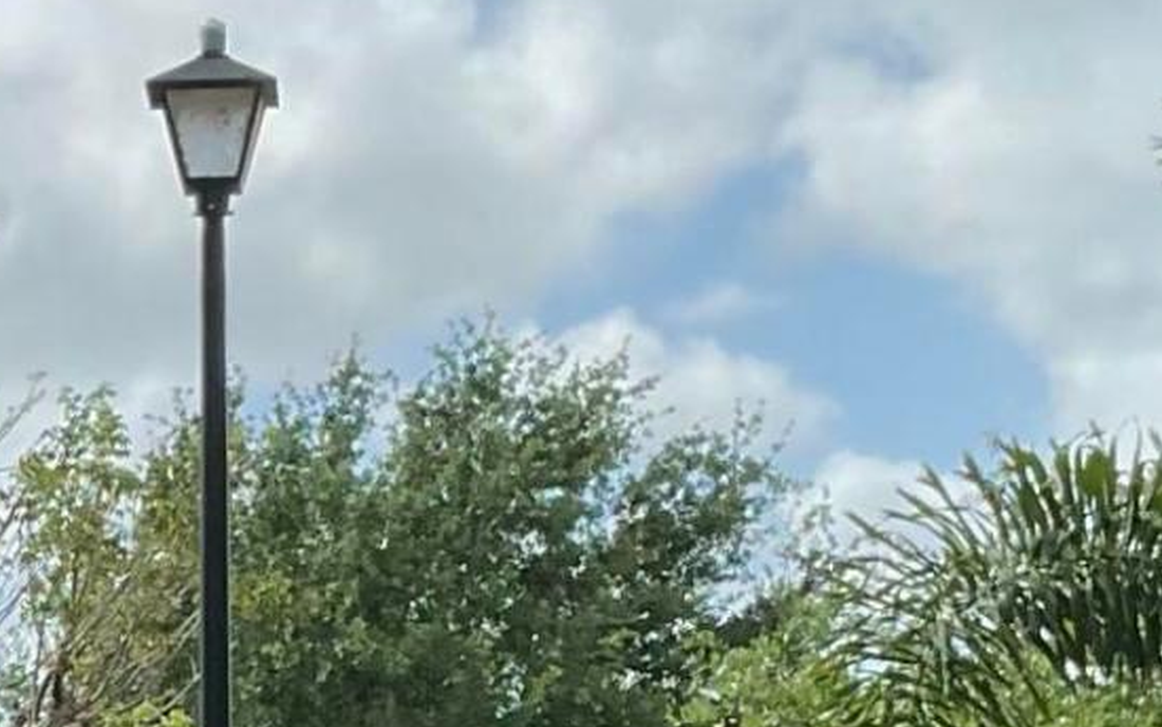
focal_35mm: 161
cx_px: -334
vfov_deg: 8.1
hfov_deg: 12.6
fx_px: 5100
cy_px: 871
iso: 16
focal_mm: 3
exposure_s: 1/1534
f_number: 1.8
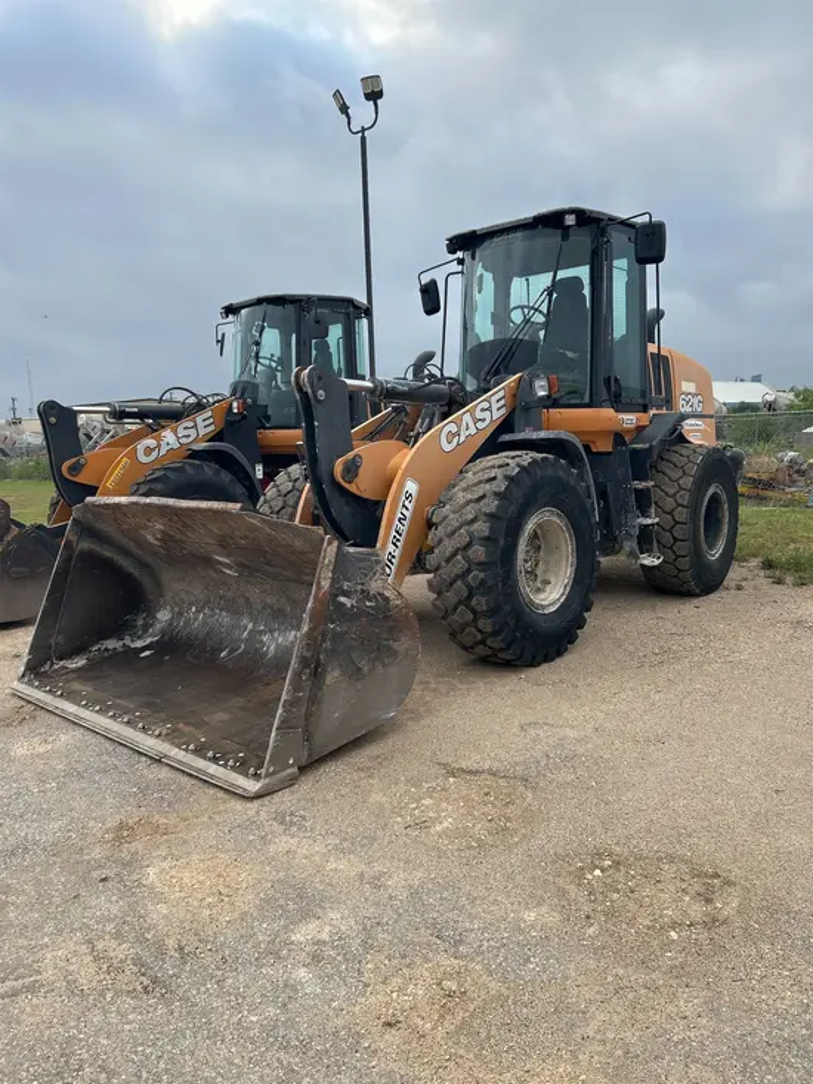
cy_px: 542
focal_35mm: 26
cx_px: 406
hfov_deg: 53.1
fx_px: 814
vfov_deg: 67.3
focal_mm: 5.7
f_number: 1.5
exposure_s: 1/1266
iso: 50
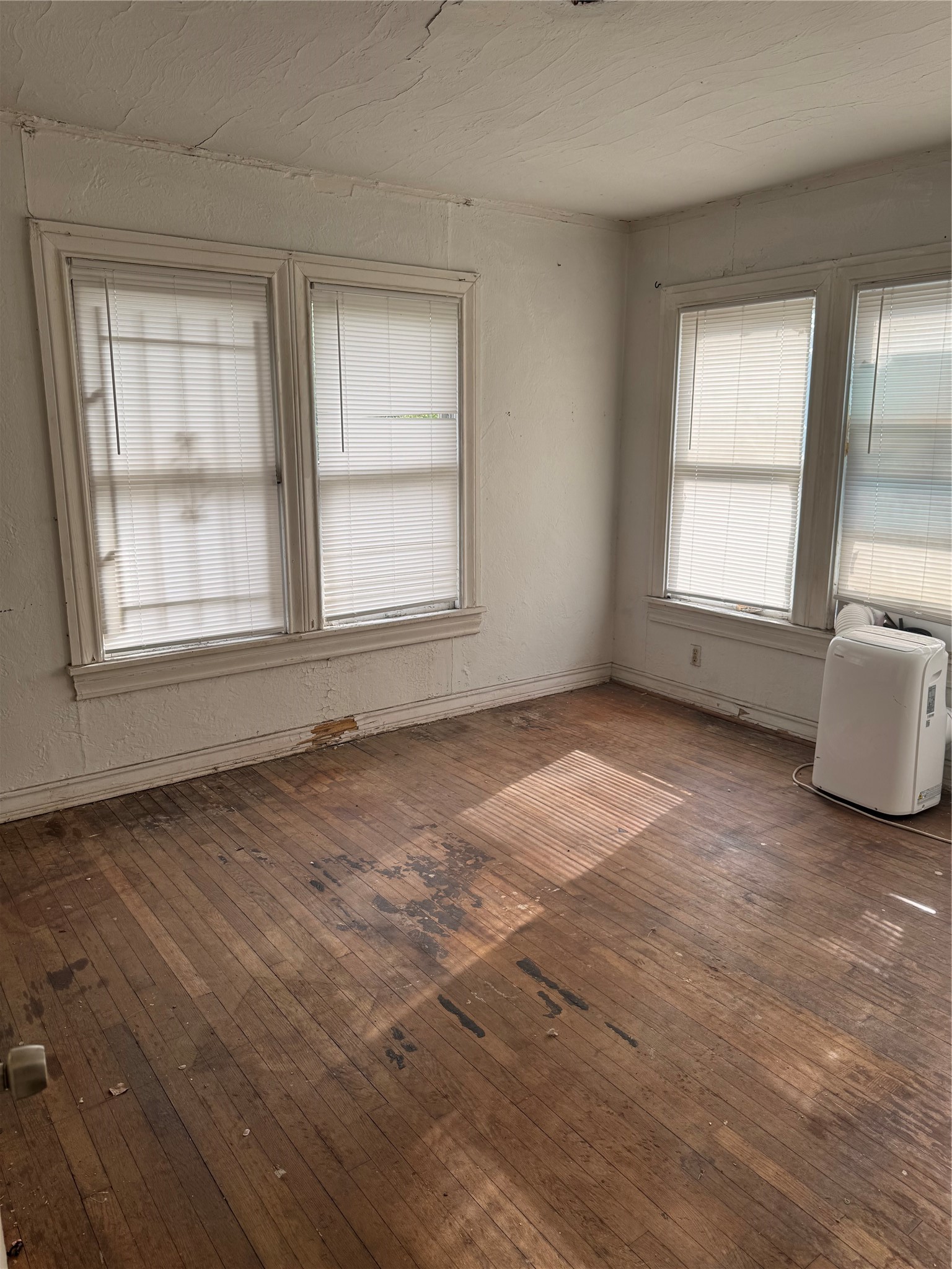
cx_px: 476
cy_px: 634
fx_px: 880
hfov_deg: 56.8
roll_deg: +0.0
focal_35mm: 24
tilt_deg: -13.1
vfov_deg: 71.6
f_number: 1.78
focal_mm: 6.76
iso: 80
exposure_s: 1/470
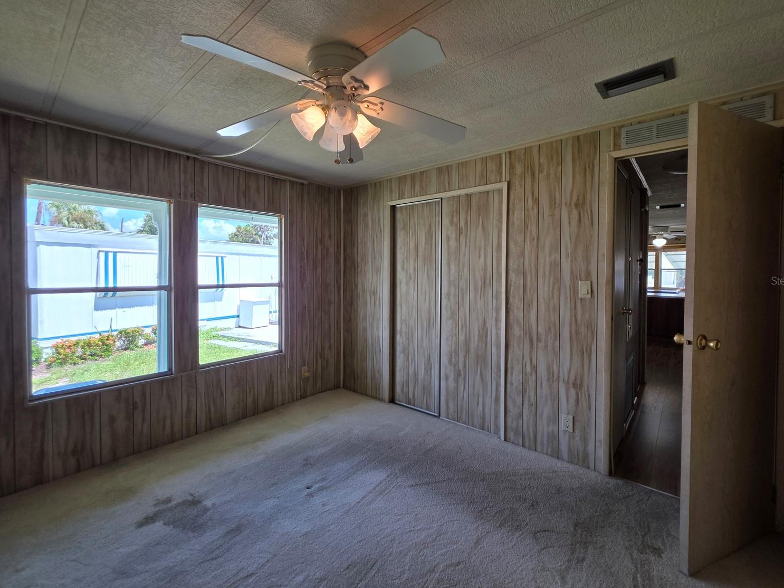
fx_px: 317
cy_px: 280
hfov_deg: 102.1
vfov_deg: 85.6
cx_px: 399
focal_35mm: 14
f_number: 1.9
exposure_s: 1/120
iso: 25
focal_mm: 2.2
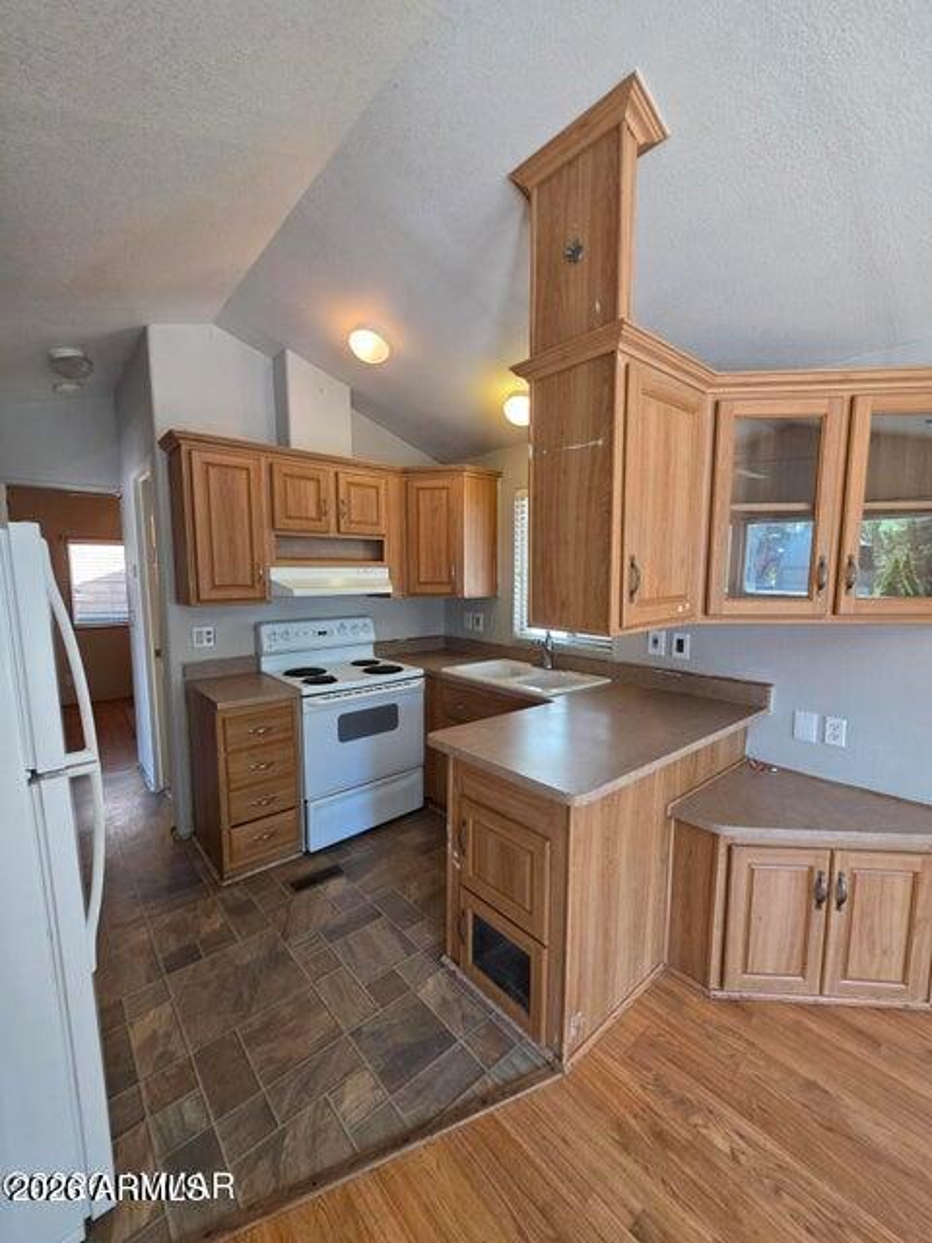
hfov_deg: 89.9
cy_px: 622
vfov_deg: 106.2
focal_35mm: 13
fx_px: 467
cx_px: 466
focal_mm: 2.2
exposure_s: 1/120
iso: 250
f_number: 1.9
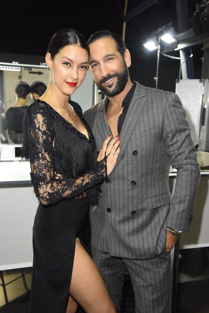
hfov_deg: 35.1
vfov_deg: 50.7
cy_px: 156
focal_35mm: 38
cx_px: 104
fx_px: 331
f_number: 5.6
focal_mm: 38
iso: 2000
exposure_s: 1/80
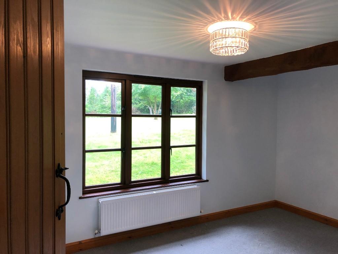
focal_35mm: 28
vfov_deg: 49.7
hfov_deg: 63.4
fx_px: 273
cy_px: 127
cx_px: 169
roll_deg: +0.6
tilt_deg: -1.7
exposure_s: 1/33
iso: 25
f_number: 1.8
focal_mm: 3.99
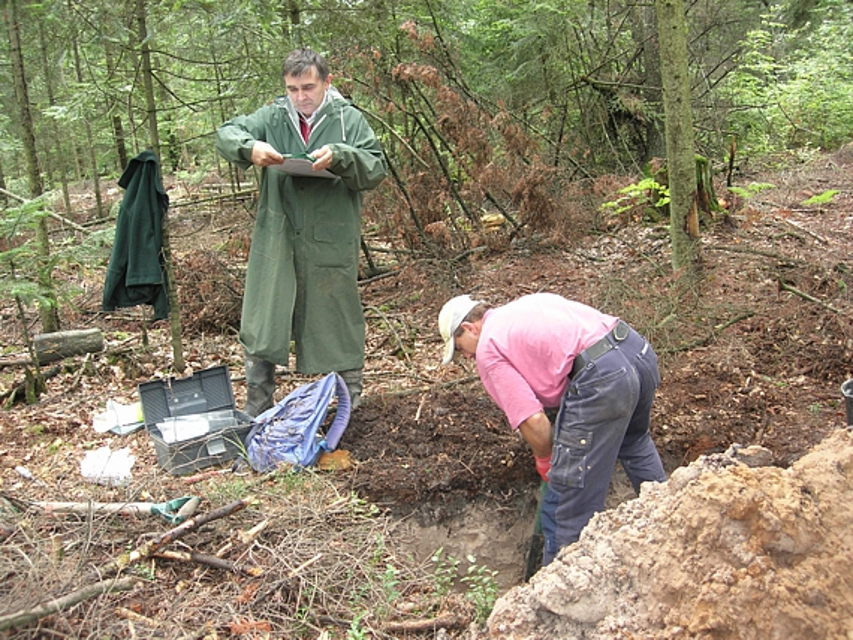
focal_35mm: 38
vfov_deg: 37.7
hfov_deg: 49.0
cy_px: 320
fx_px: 937
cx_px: 426
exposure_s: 1/45
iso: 78
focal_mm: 7.8
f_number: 2.8
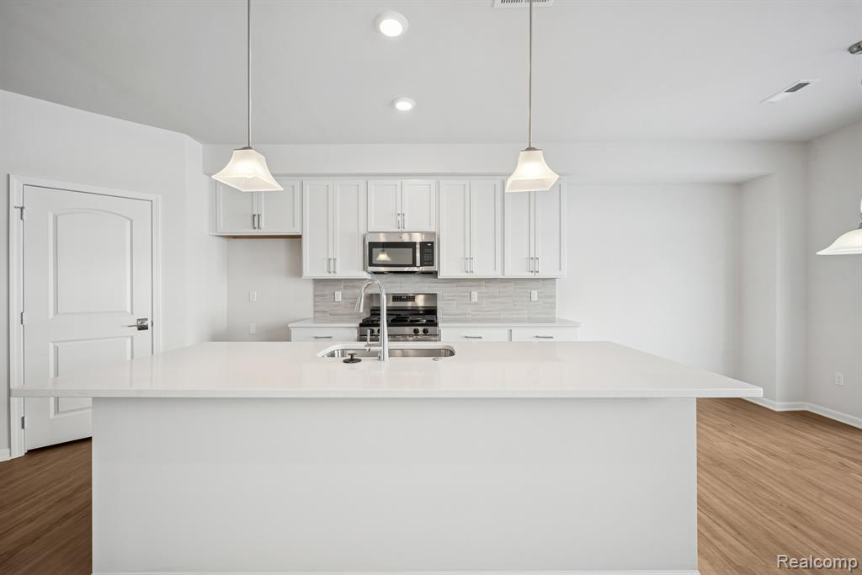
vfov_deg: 81.2
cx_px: 431
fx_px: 335
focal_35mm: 14
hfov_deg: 104.2
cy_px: 288
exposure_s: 1/5
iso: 50
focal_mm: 14
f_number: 9
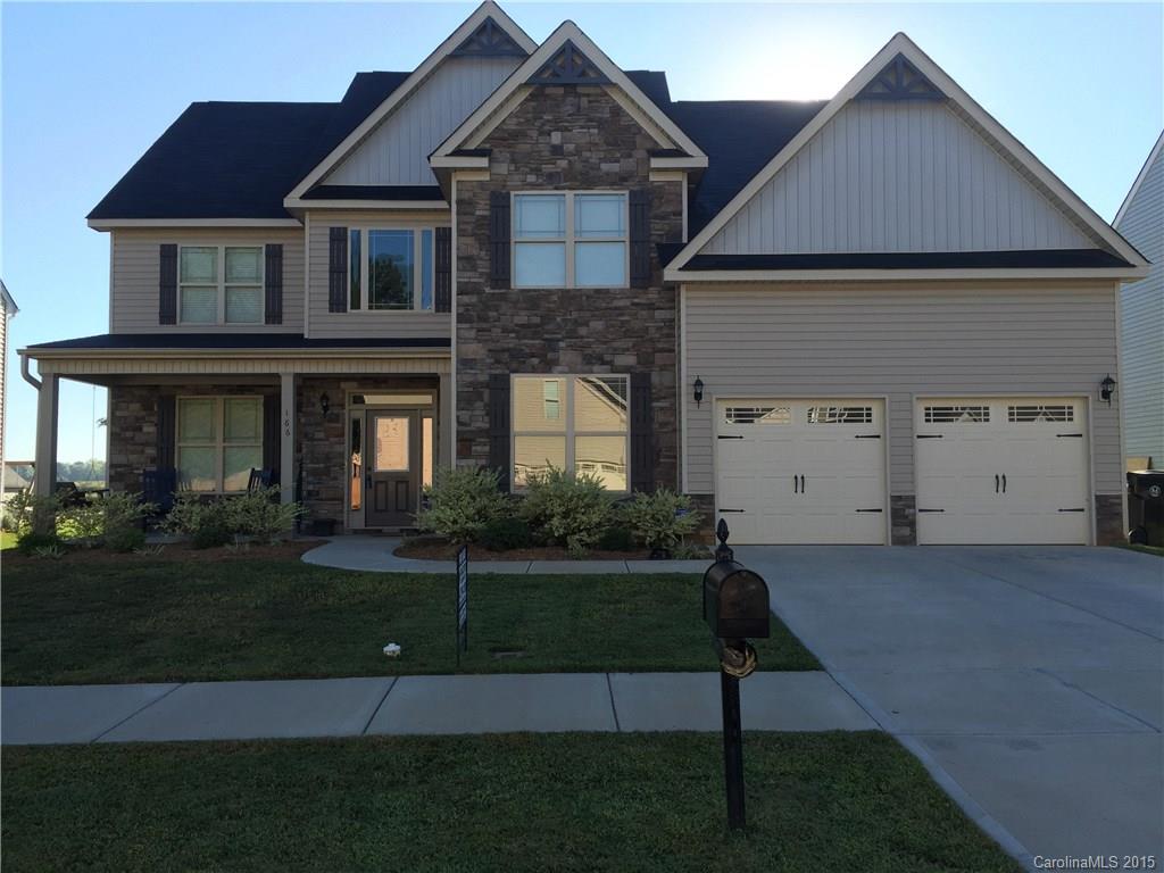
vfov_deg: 48.2
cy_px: 436
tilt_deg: +2.6
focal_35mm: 29
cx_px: 582
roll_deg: -0.3
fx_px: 975
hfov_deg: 61.7
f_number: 2.2
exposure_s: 1/706
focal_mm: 4.15
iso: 32
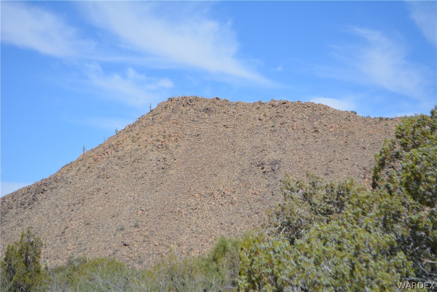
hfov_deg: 24.6
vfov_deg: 16.6
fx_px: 1002
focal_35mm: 82
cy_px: 146
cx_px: 218
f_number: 7.1
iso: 400
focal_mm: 55
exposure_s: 1/1600
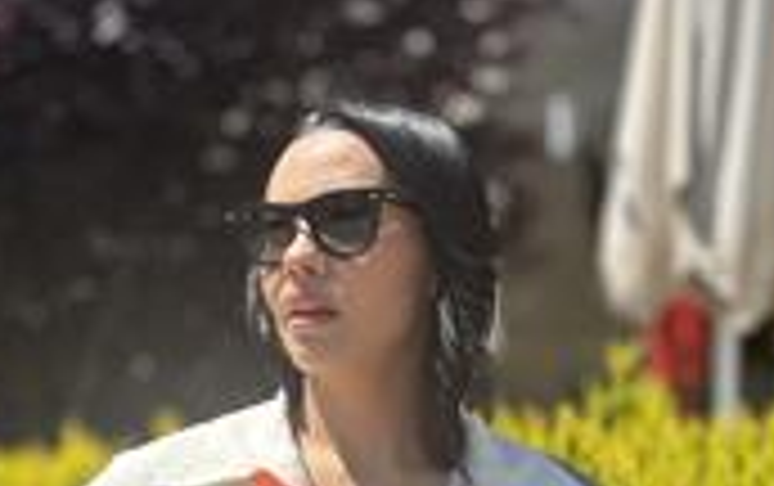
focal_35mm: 61
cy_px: 484
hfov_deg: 33.3
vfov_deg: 20.7
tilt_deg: -1.7
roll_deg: +0.4
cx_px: 306
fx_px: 1288
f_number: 1.78
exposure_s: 1/3247
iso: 80
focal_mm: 6.86
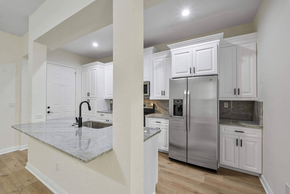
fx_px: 121
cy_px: 97
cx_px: 145
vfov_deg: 77.3
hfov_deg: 100.4
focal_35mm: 15
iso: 160
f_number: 11
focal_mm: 10
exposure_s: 1/4
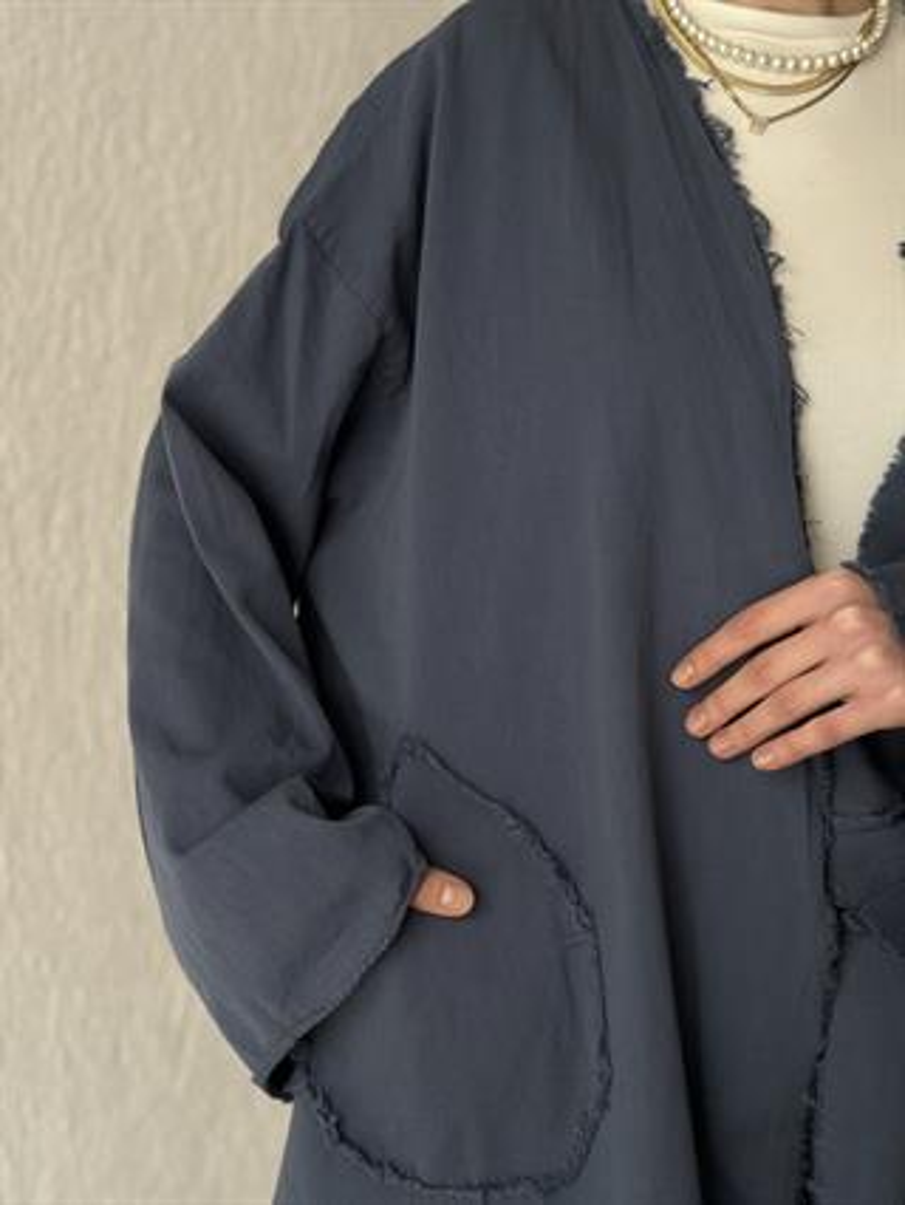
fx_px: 1672
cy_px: 602
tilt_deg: -6.6
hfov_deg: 30.3
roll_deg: -3.0
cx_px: 452
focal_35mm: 48
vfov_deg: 39.6
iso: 200
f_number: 1.78
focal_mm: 6.86
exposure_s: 1/60
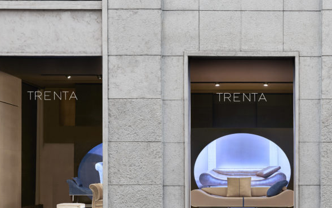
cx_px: 231
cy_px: 153
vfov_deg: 20.8
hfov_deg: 32.6
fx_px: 561
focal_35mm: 62
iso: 125
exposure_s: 1/10
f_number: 6.3
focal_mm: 35
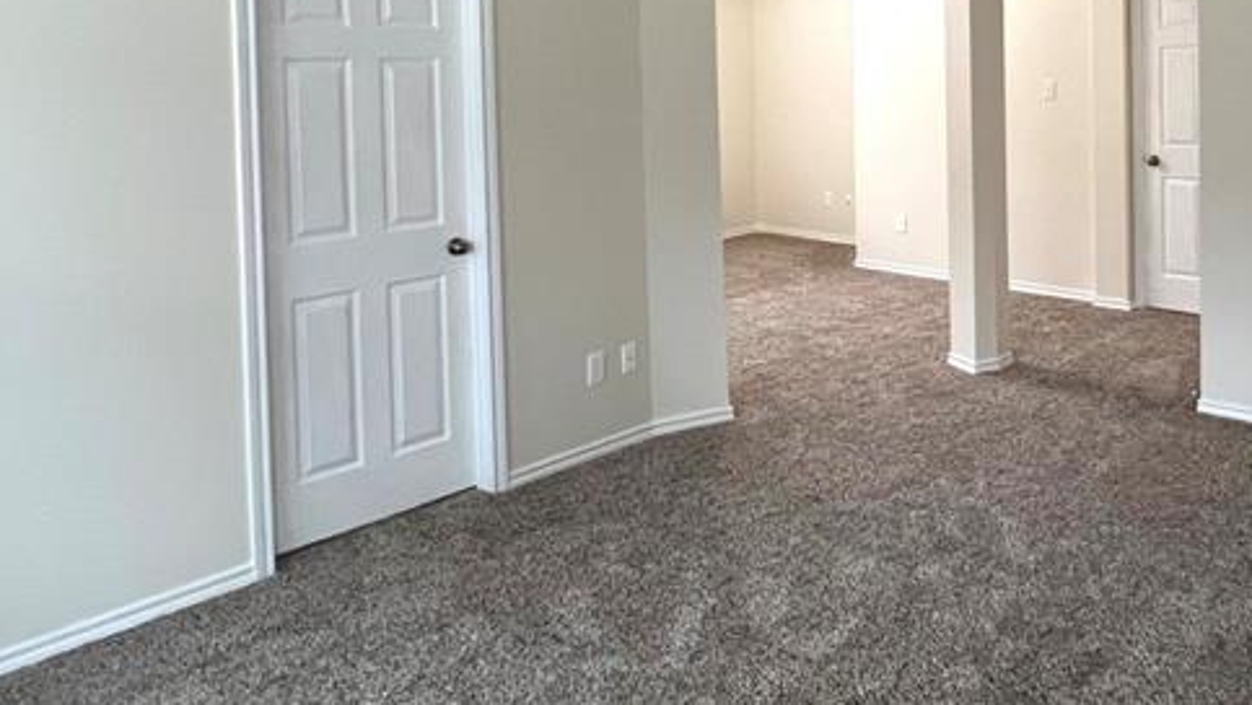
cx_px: 809
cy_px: 88
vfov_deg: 36.8
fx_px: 996
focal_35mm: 30
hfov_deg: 63.1
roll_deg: +1.3
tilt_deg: -1.4
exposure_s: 1/60
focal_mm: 1.57
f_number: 1.8
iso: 500
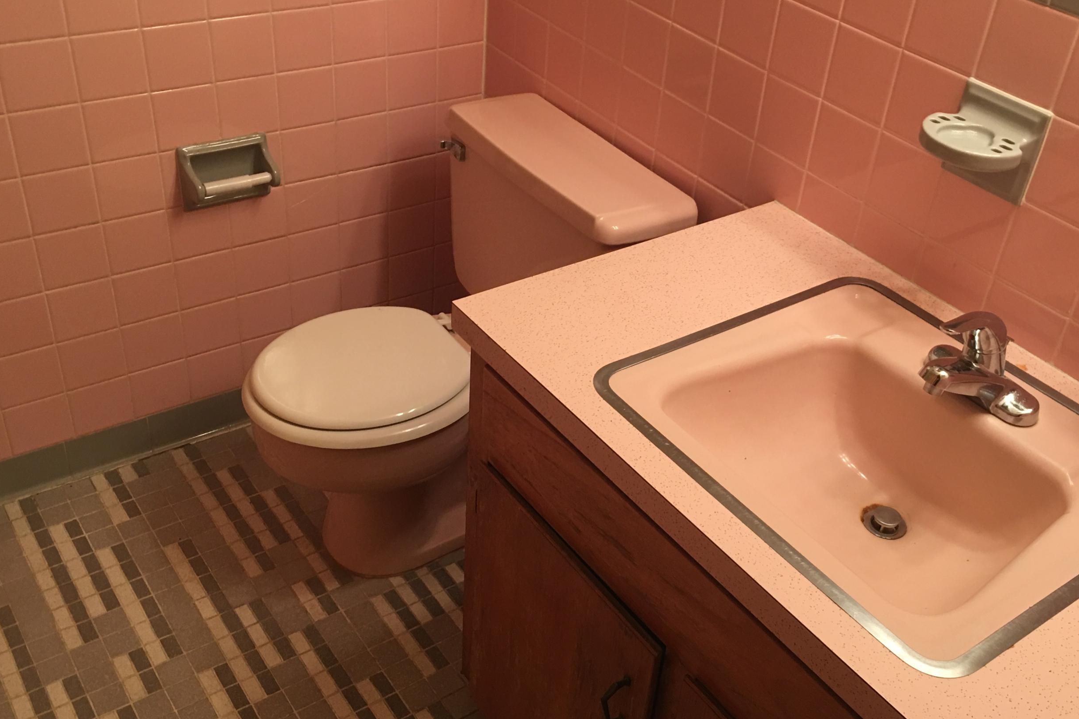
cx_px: 588
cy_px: 362
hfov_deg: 51.8
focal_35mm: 37
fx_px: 1109
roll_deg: -7.5
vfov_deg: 35.9
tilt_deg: -32.9
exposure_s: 1/15
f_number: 2.2
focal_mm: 4.15
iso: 50
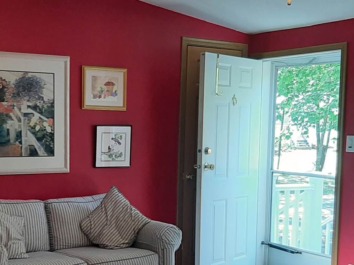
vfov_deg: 23.1
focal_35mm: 63
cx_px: 119
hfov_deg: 30.5
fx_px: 644
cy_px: 196
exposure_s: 1/60
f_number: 1.7
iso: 50
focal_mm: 3.93
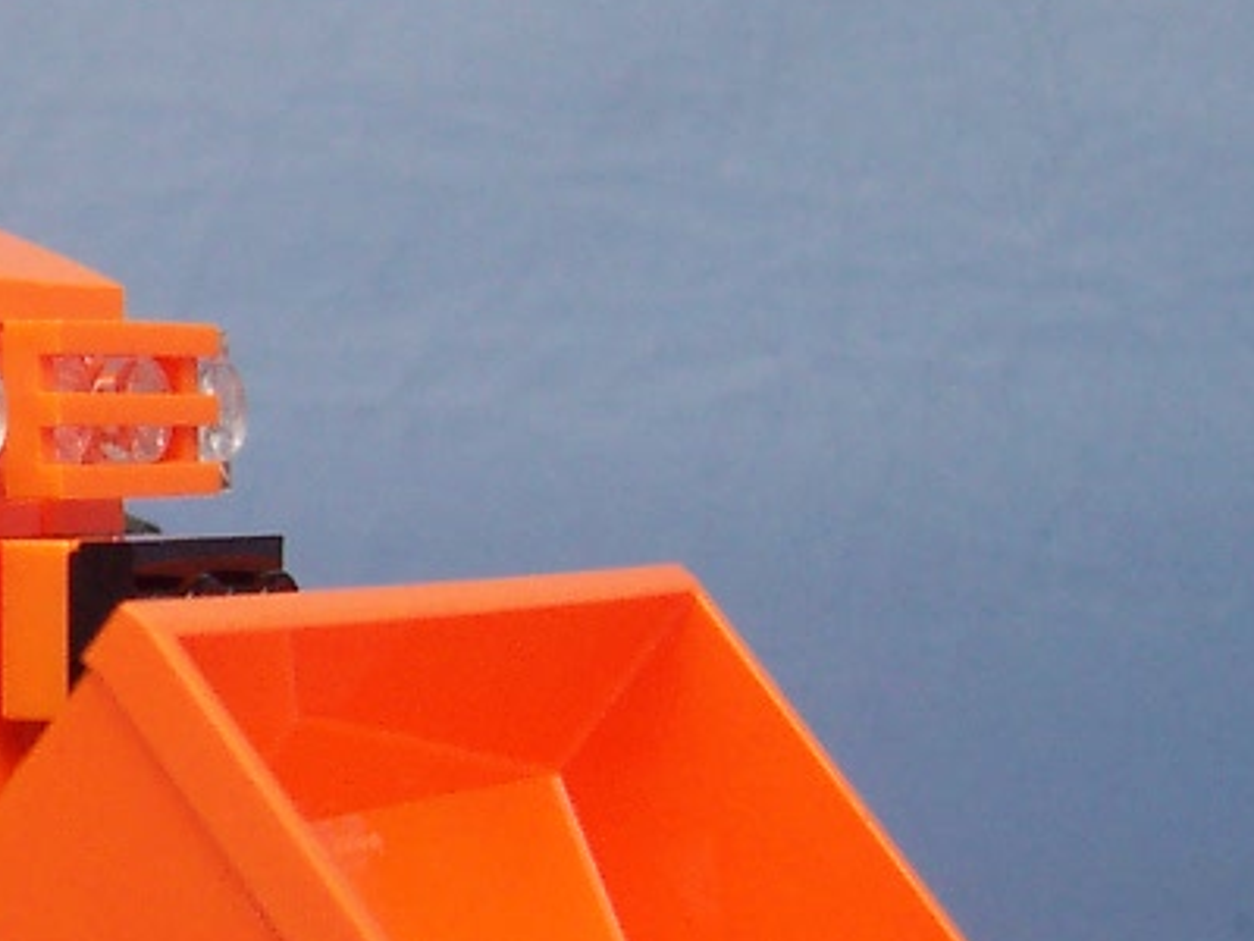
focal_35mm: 111
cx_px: -549
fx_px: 4021
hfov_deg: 16.4
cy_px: 367
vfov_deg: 13.3
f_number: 2.8
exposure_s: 1/180
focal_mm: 5.6
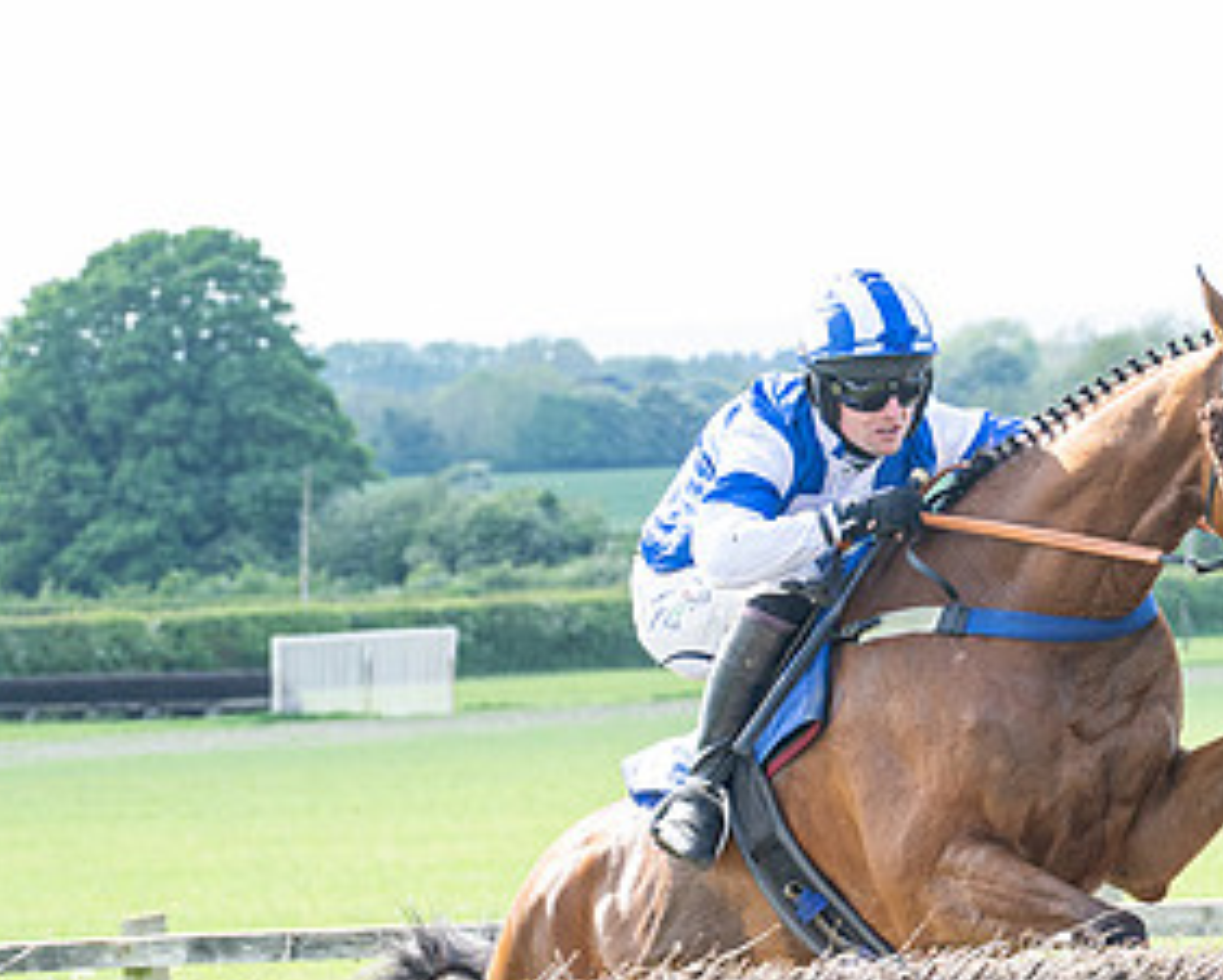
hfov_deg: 8.1
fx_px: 8657
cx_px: 757
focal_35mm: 239
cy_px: 891
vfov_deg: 6.5
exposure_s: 1/800
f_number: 4
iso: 400
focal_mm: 70
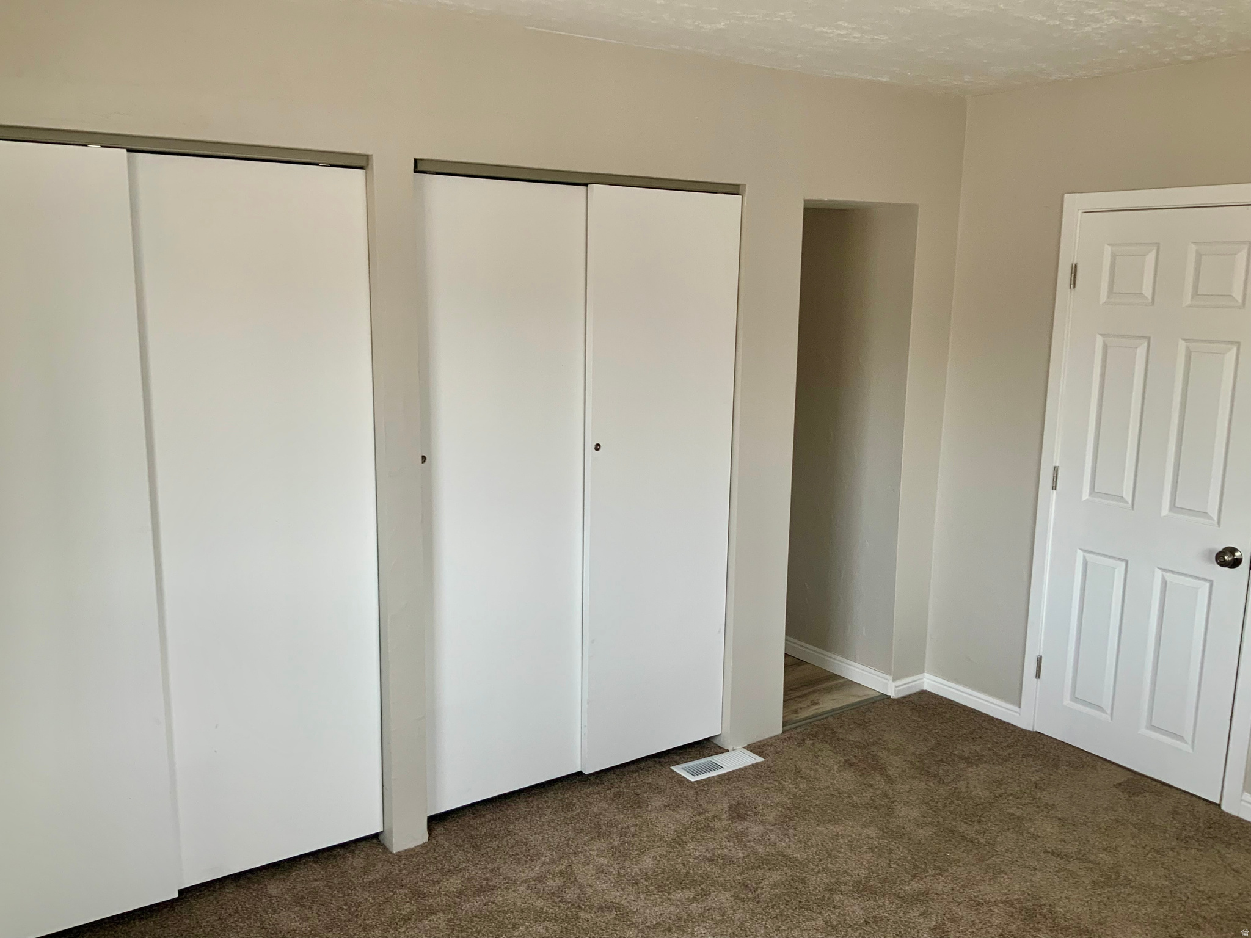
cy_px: 469
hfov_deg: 61.7
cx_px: 626
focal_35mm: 29
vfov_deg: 48.2
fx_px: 1048
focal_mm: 3
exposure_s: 1/120
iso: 40
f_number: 1.8
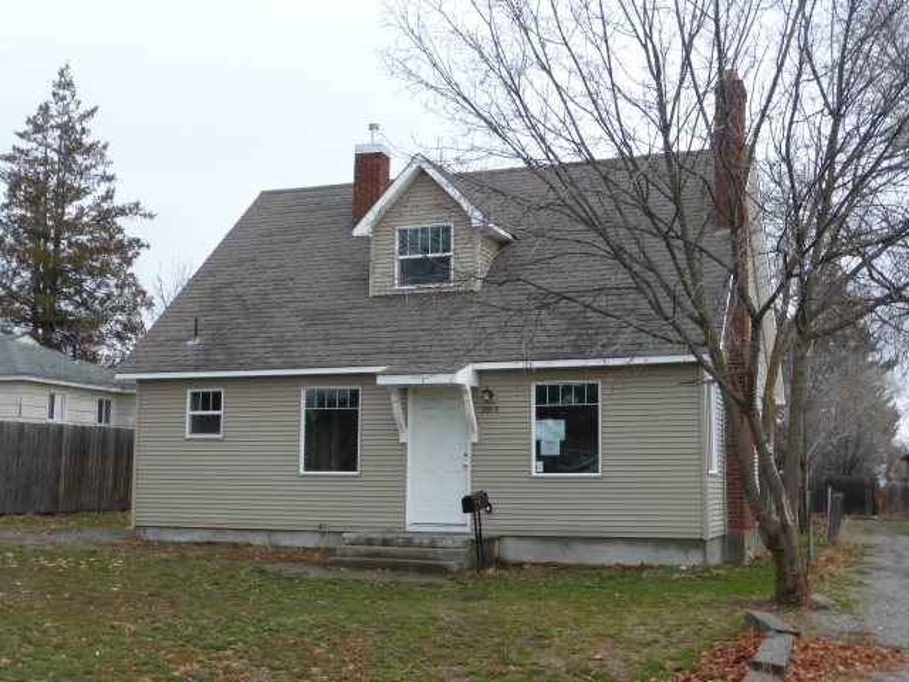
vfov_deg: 33.6
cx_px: 454
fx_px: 1129
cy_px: 341
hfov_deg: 43.9
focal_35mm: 43
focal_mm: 7.4
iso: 100
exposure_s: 1/125
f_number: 3.9
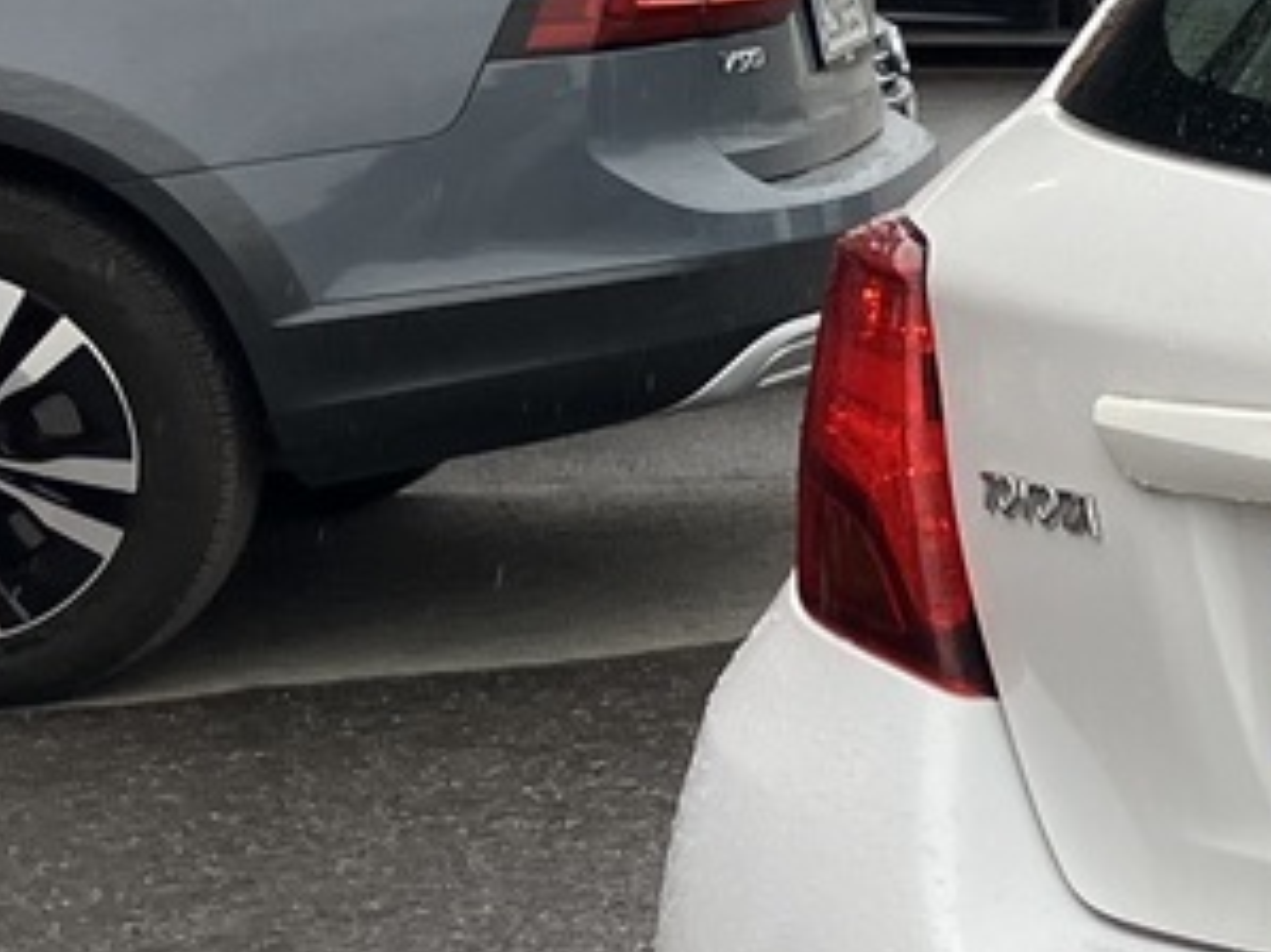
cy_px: 625
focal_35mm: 135
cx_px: 2491
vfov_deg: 11.0
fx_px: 4955
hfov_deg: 12.9
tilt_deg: -8.8
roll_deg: +2.0
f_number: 1.8
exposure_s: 1/546
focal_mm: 3.99
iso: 32
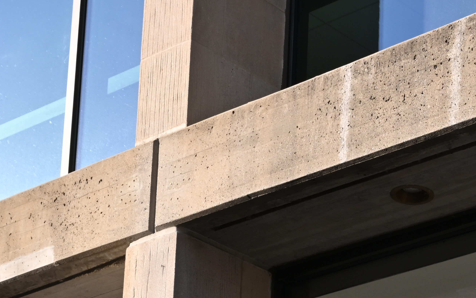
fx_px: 1700
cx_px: 371
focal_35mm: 131
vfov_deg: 9.6
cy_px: 512
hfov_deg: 15.8
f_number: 13
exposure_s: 1/100
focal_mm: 39
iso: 140
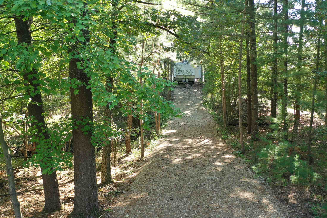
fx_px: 354
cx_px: 200
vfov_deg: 34.1
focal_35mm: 39
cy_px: 132
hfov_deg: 49.2
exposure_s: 1/40
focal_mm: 10.26
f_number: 3.2
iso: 100
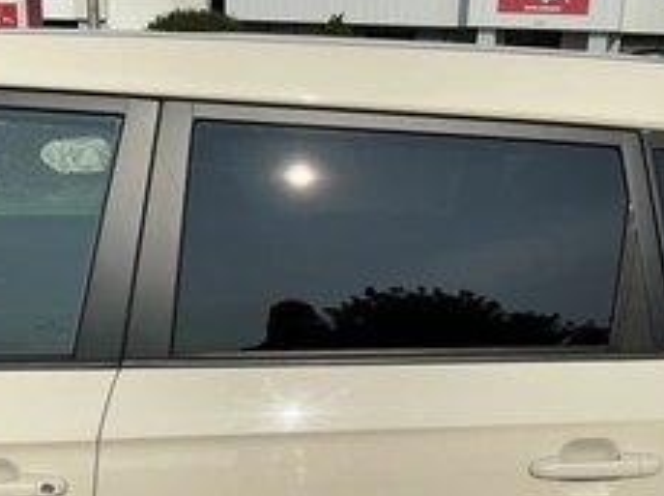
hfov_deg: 38.9
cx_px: 307
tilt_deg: -18.7
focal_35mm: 49
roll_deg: -0.9
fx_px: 938
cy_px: 423
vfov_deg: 28.7
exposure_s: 1/5263
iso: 25
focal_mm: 3
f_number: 1.8
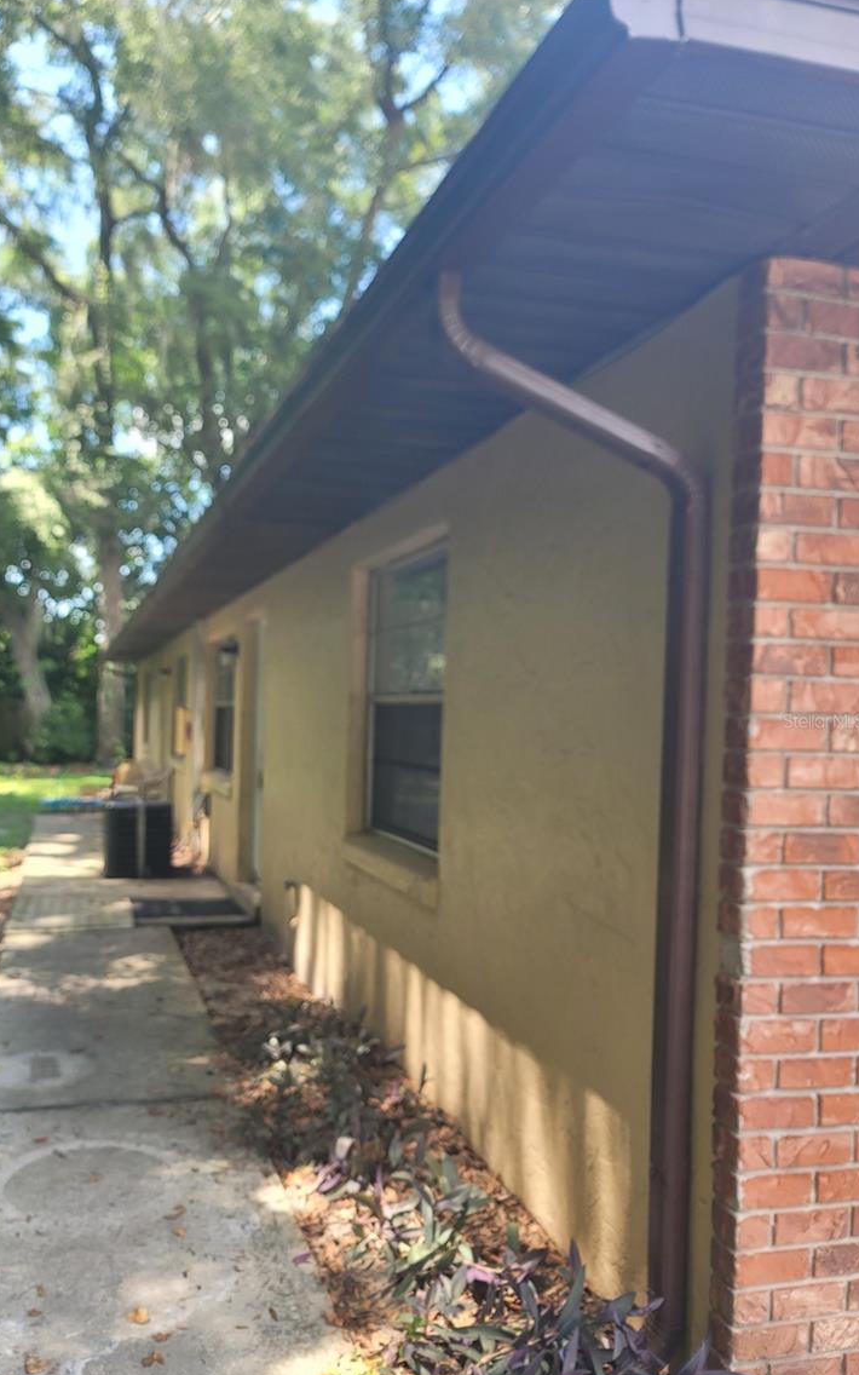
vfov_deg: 66.4
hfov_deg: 44.2
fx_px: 1049
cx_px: 324
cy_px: 720
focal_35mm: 28
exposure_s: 1/120
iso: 50
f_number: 1.8
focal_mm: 7
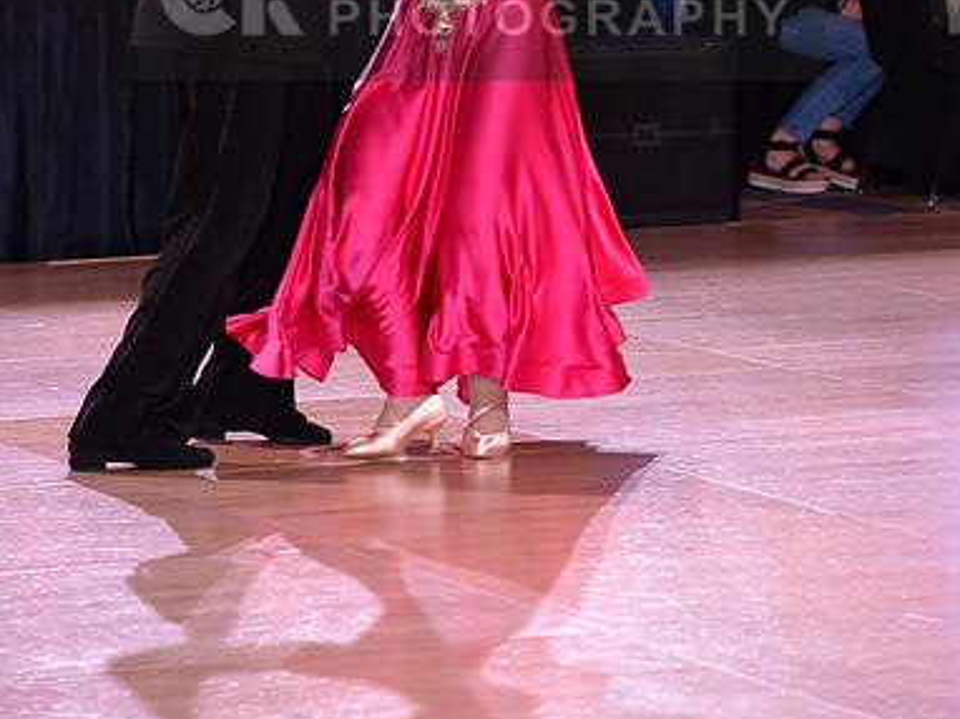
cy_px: -3
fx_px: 6873
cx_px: 481
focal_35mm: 248
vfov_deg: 6.0
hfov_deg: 8.0
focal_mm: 170
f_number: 4.5
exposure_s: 1/250
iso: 1600
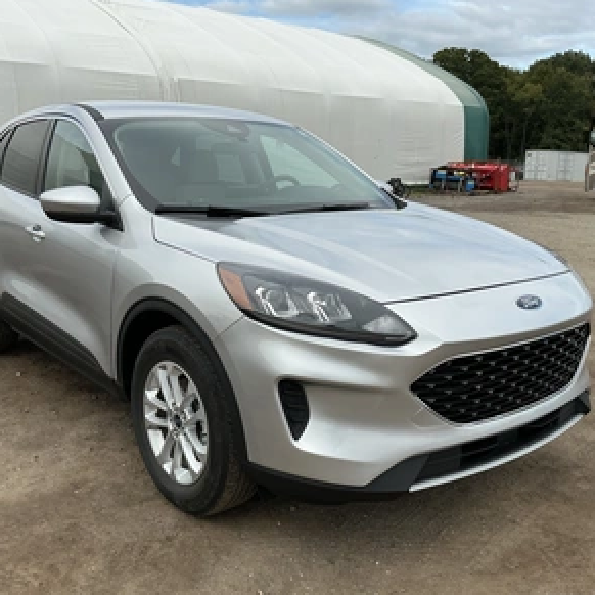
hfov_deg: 48.4
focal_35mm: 34
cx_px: 274
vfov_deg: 48.4
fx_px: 661
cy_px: 290
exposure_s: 1/1342
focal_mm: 3
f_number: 1.8
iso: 25
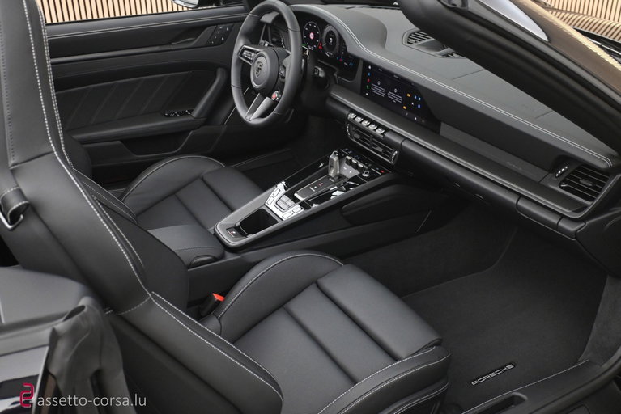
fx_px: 647
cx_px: 310
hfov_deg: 51.3
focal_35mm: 38
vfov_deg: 35.5
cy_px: 207
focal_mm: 25
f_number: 4.2
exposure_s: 1/40
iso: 2000
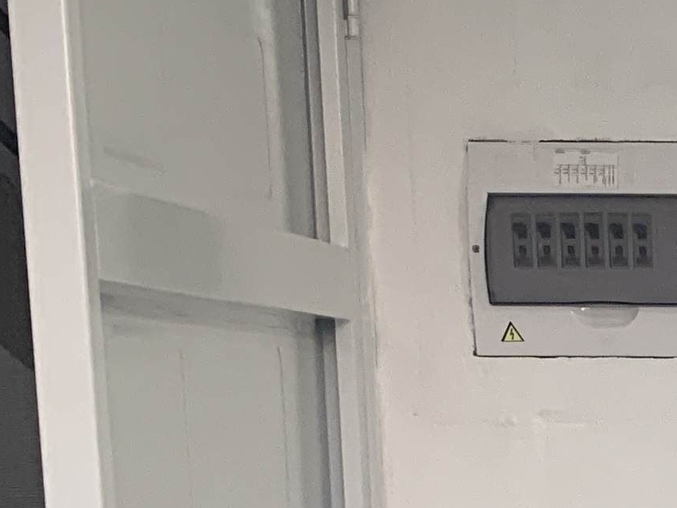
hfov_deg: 12.8
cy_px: 659
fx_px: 2406
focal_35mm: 123
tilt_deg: -6.9
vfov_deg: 11.7
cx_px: 1555
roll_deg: -0.9
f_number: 1.8
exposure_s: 1/72
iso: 100
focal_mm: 4.25
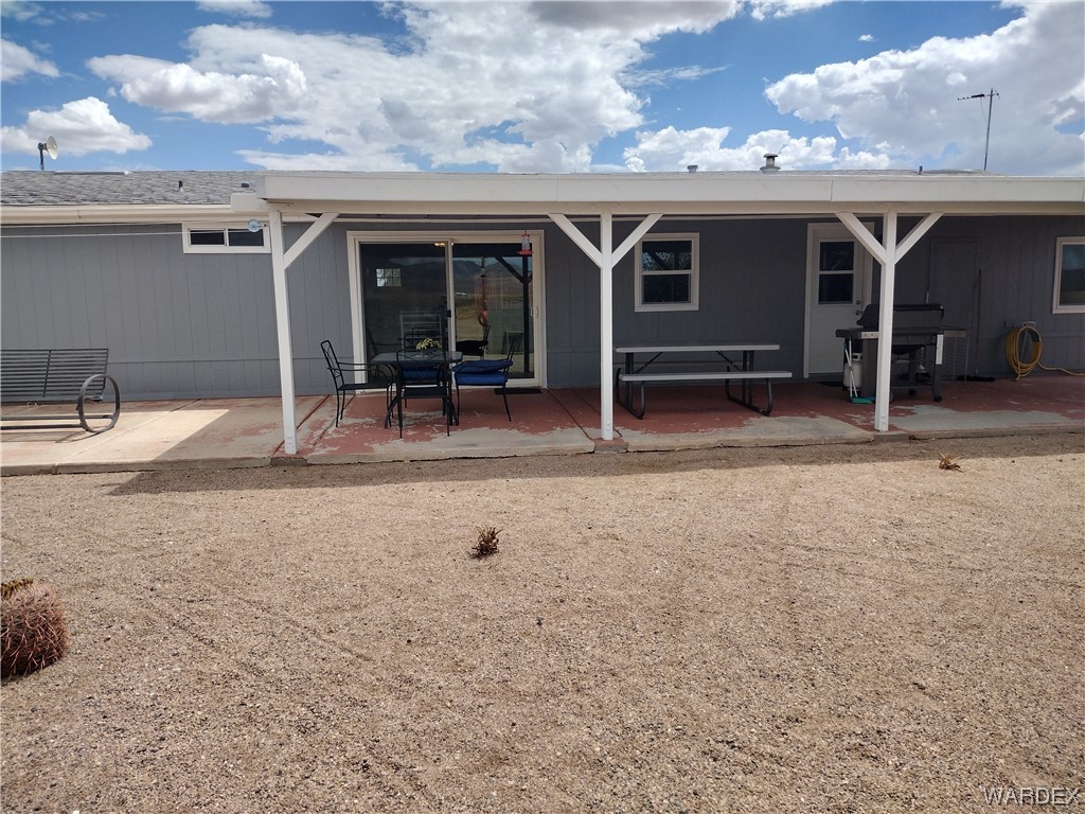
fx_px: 846
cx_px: 542
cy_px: 407
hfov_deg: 65.3
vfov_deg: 51.4
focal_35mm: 27
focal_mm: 4.71
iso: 100
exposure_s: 1/3826
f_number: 1.7
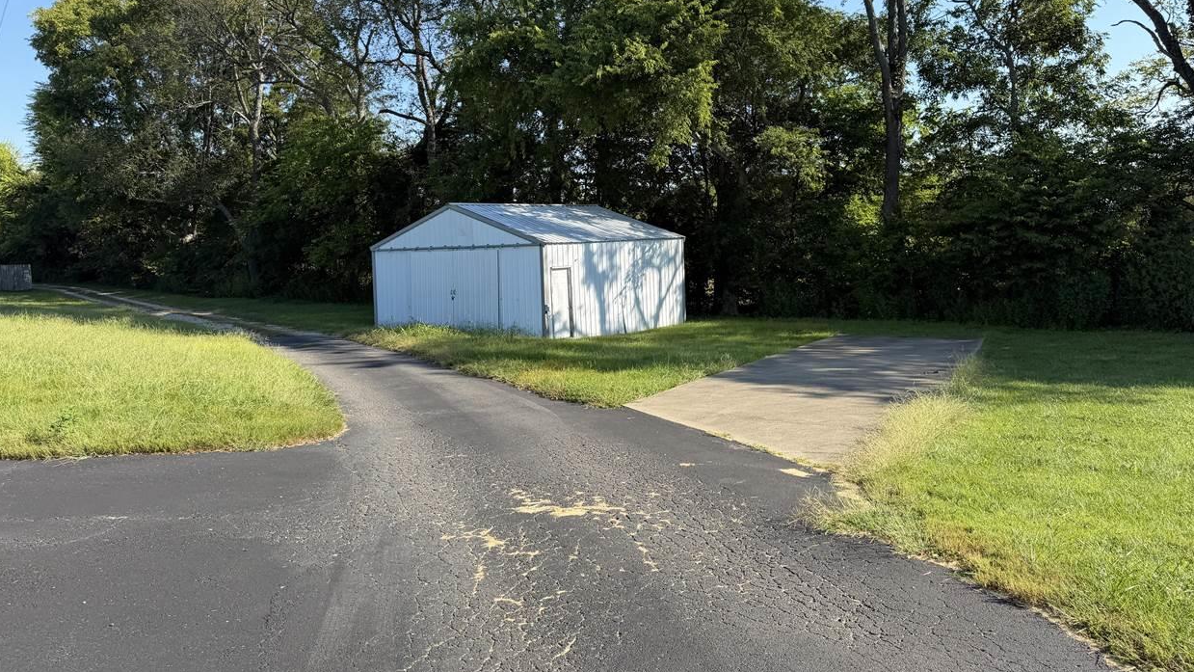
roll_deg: +1.2
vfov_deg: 42.7
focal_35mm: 27
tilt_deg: -7.2
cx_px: 597
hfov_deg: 69.9
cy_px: 267
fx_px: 855
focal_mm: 6.76
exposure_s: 1/1770
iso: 80
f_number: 1.78
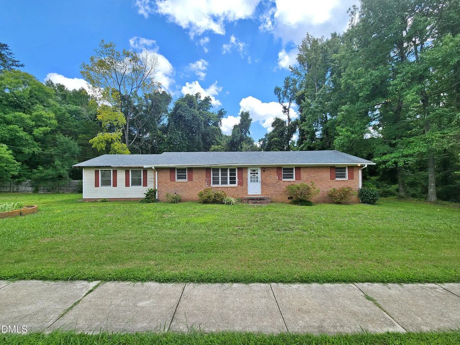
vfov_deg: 89.9
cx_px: 230
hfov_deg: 106.2
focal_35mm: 13
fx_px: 173
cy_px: 172
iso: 50
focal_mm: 2.2
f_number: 2.2
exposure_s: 1/1347
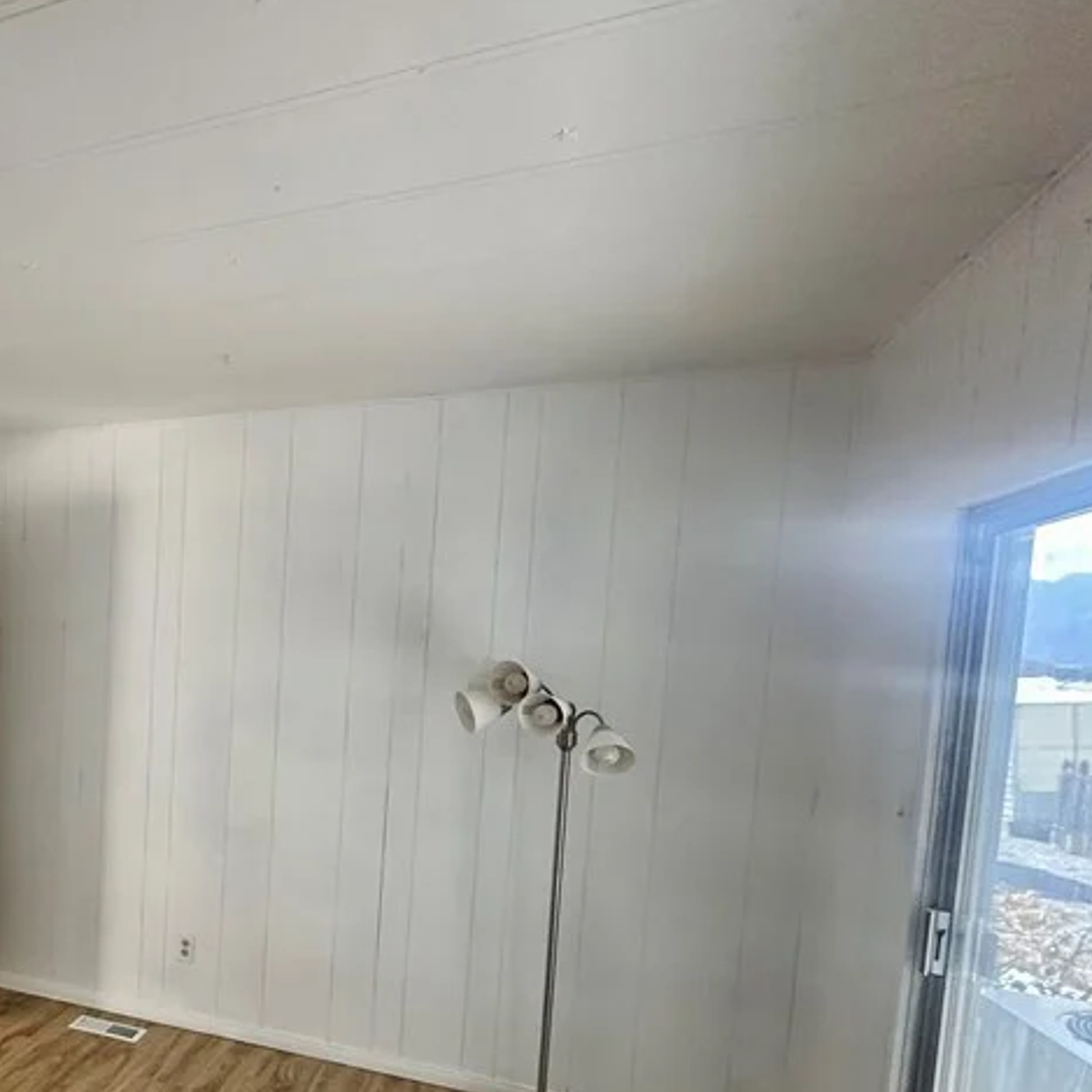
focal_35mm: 27
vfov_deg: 57.8
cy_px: 729
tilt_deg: -3.5
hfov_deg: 49.3
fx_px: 964
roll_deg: -1.5
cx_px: 21
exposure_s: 1/99
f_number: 2.2
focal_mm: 2.22
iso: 250
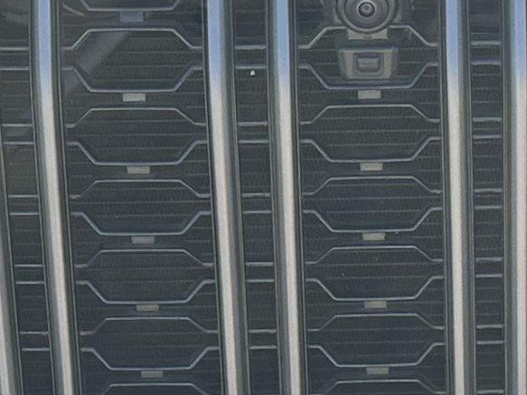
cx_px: 471
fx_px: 2527
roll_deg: -0.3
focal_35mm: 166
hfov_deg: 11.8
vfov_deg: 8.9
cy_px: 343
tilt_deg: -24.0
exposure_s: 1/797
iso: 80
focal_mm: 6.86
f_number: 1.78
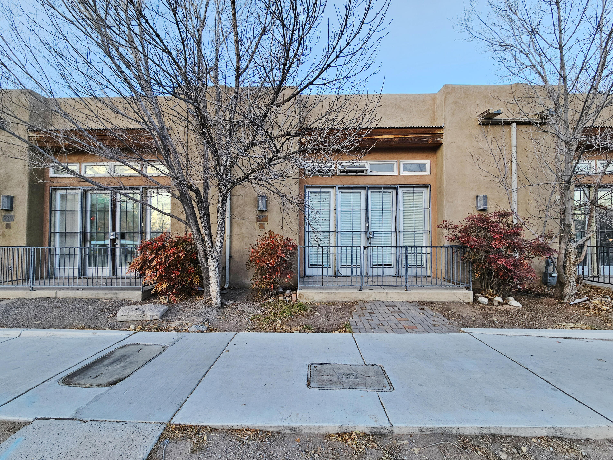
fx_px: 230
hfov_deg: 106.2
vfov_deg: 89.9
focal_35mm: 13
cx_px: 306
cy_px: 230
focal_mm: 2.2
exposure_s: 1/77
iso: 64
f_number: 2.2
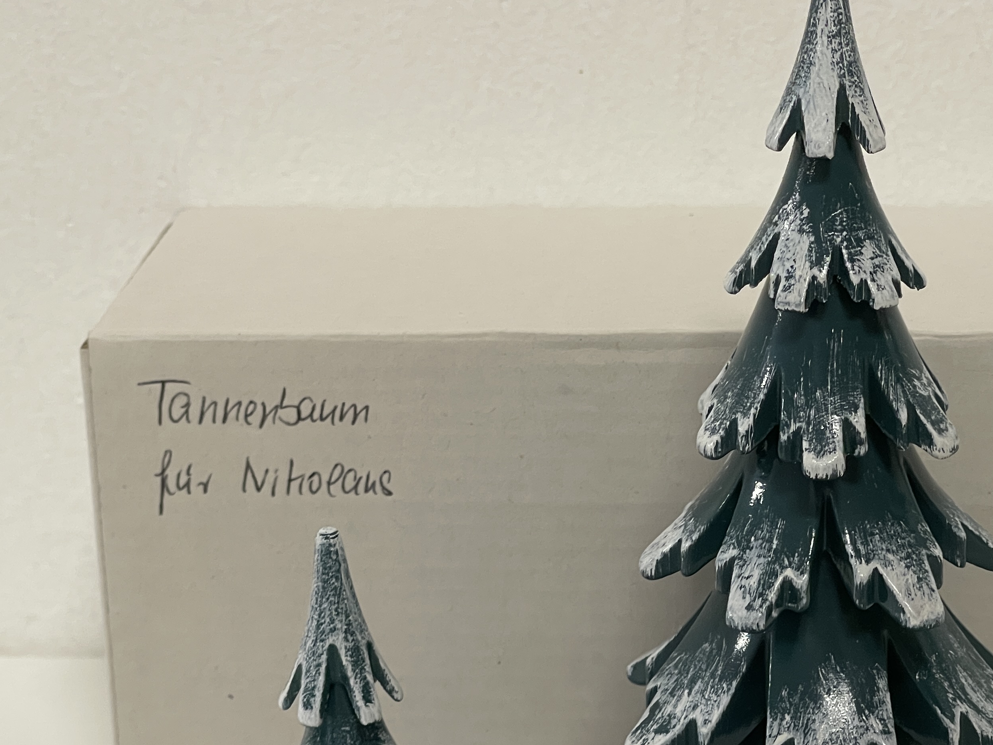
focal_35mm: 104
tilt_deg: -22.9
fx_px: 2984
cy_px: 531
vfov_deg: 14.2
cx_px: 550
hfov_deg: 18.9
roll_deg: +0.9
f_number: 2.2
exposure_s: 1/50
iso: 160
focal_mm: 7.5
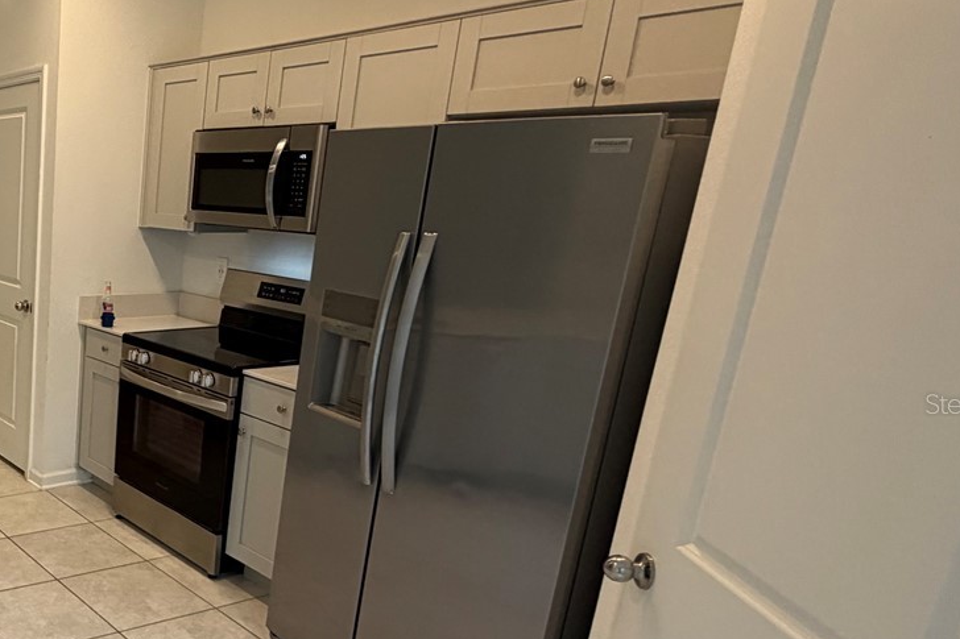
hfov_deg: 48.2
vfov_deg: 40.8
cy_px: 403
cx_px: -5
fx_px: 853
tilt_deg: -15.1
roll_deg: +0.1
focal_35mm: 32
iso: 200
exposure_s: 1/120
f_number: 2.2
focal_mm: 2.22
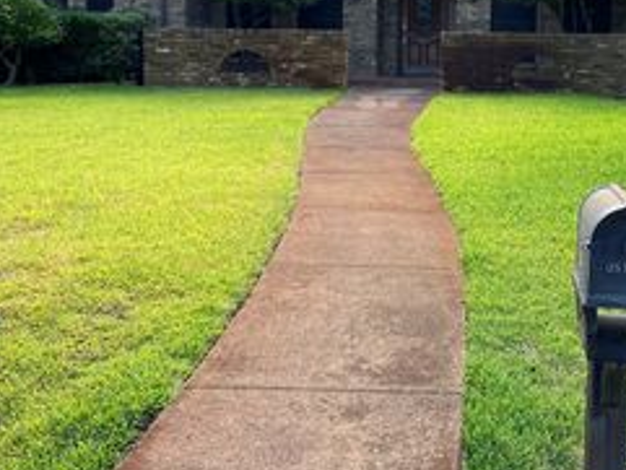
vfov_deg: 26.7
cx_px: 499
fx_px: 977
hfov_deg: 34.5
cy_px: 116
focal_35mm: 54
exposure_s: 1/319
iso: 32
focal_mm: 4.25
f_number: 1.8
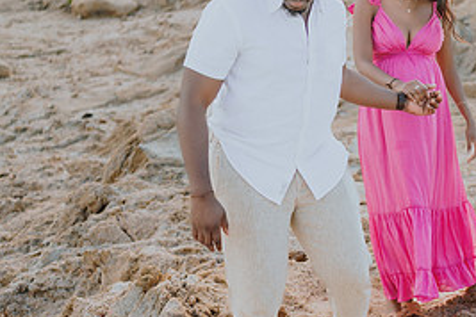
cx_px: 389
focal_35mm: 76
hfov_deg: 26.1
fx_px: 1005
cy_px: 186
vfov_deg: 17.9
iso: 100
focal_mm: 35
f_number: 1.8
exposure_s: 1/640
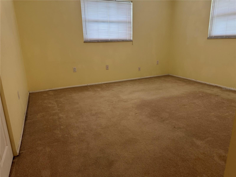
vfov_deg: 56.8
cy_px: 88
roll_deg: +1.2
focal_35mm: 24
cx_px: 118
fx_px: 164
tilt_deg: -15.3
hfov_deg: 71.6
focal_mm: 6.76
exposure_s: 1/60
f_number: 1.78
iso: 250
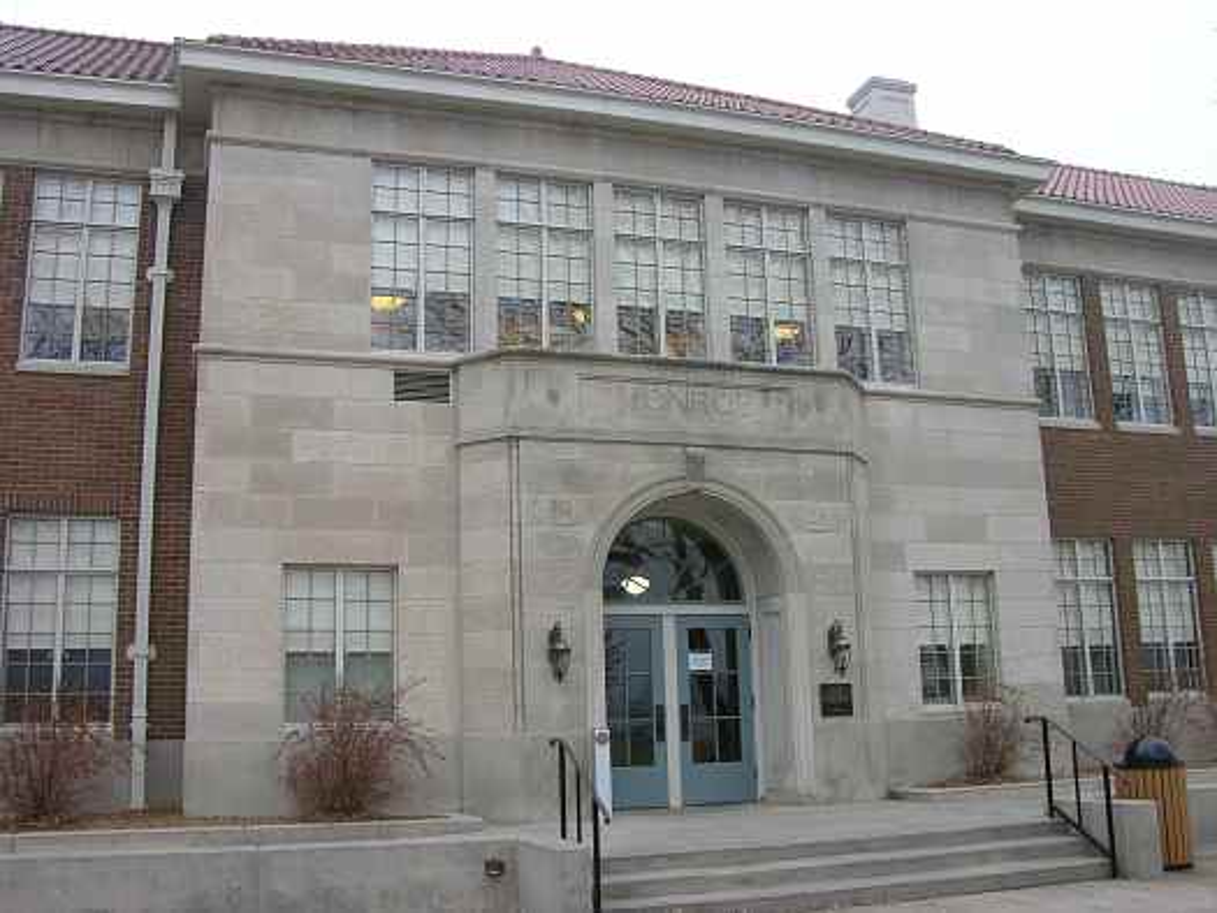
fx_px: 1231
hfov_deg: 52.6
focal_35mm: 35
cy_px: 456
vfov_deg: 40.7
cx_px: 608
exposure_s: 1/81.3
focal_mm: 8.9
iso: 50
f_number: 4
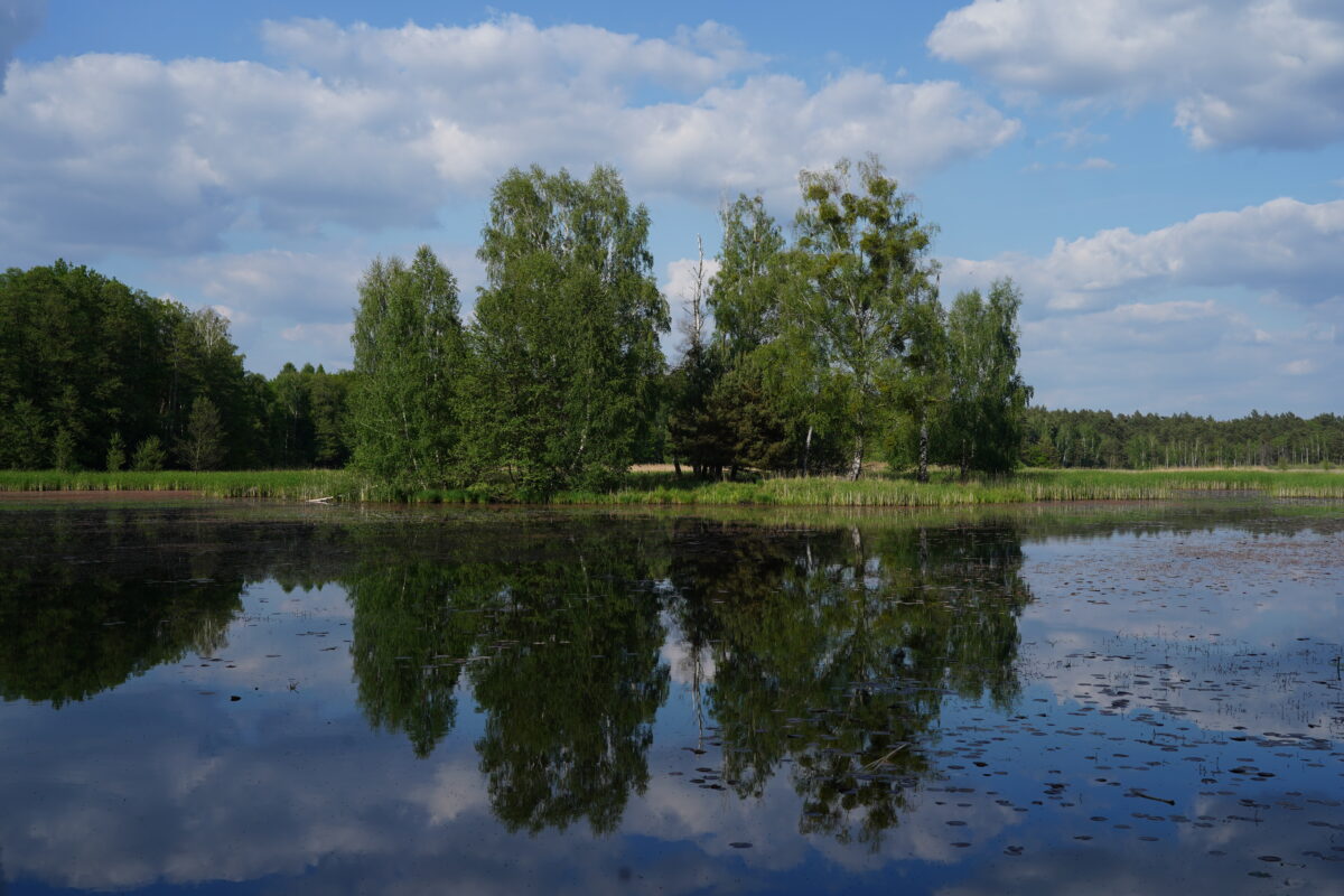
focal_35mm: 41
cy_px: 448
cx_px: 672
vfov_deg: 32.6
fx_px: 1531
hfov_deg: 47.4
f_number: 9
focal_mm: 41
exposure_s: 1/400
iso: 160
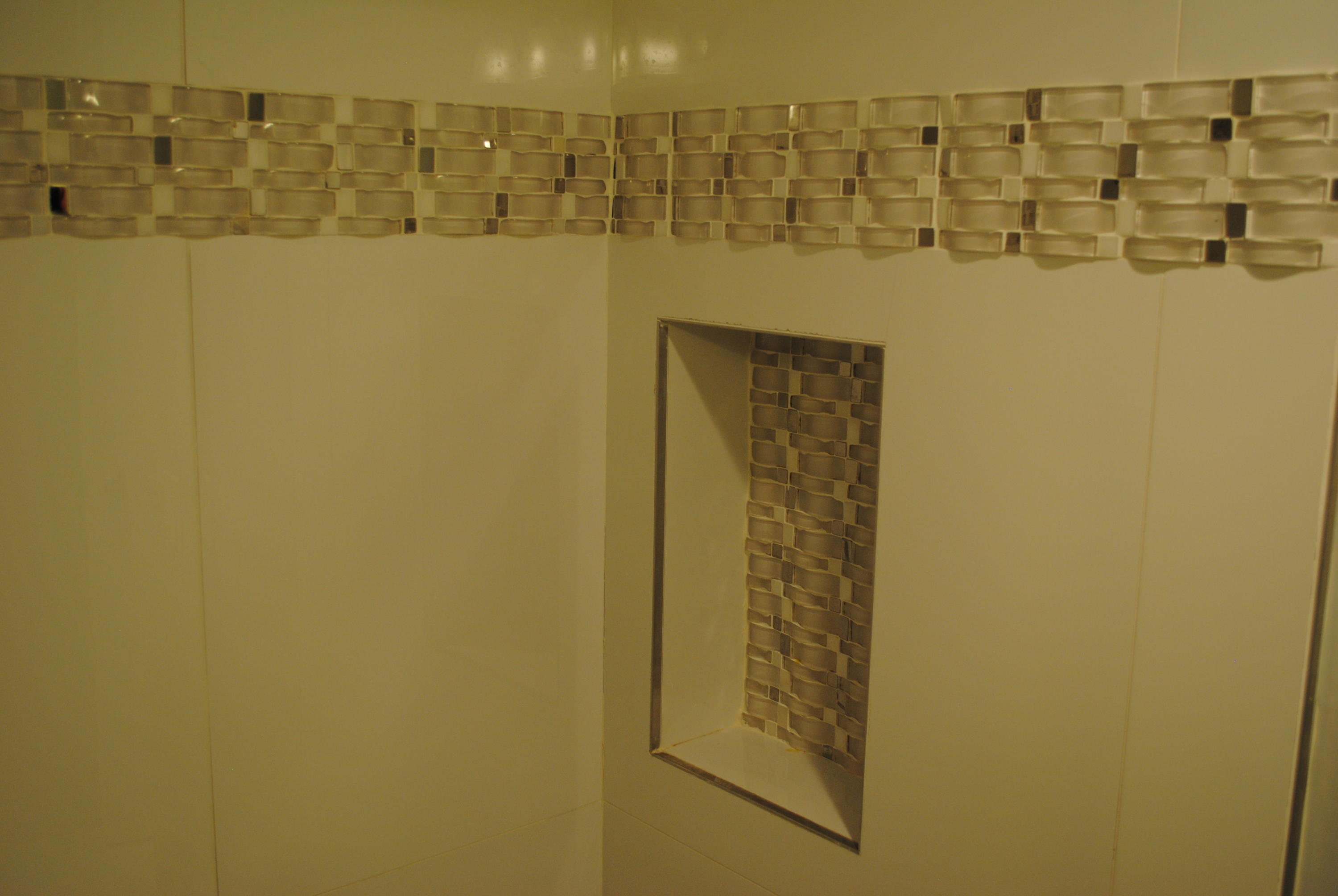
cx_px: 669
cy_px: 448
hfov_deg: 53.1
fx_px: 1340
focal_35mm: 36
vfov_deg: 37.0
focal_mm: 24
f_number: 4
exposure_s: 1/40
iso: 200
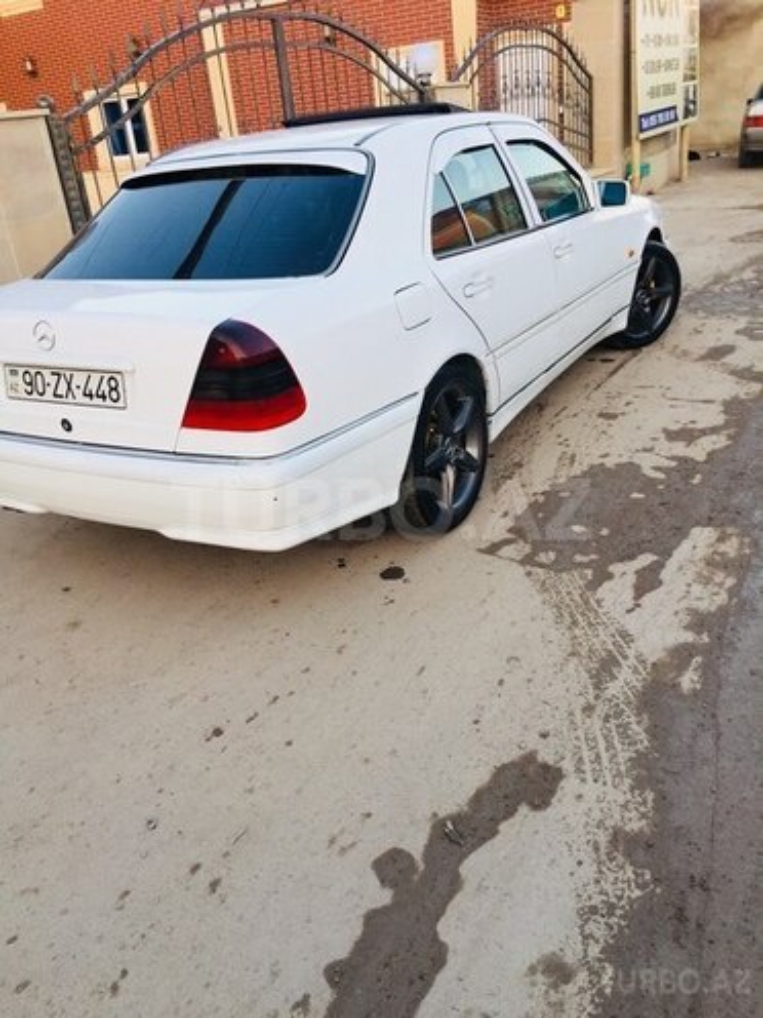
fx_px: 852
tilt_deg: -25.1
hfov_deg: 48.2
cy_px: 509
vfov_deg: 61.7
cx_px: 382
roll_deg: +6.2
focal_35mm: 29
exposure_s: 1/100
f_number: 2.2
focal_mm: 4.15
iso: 32
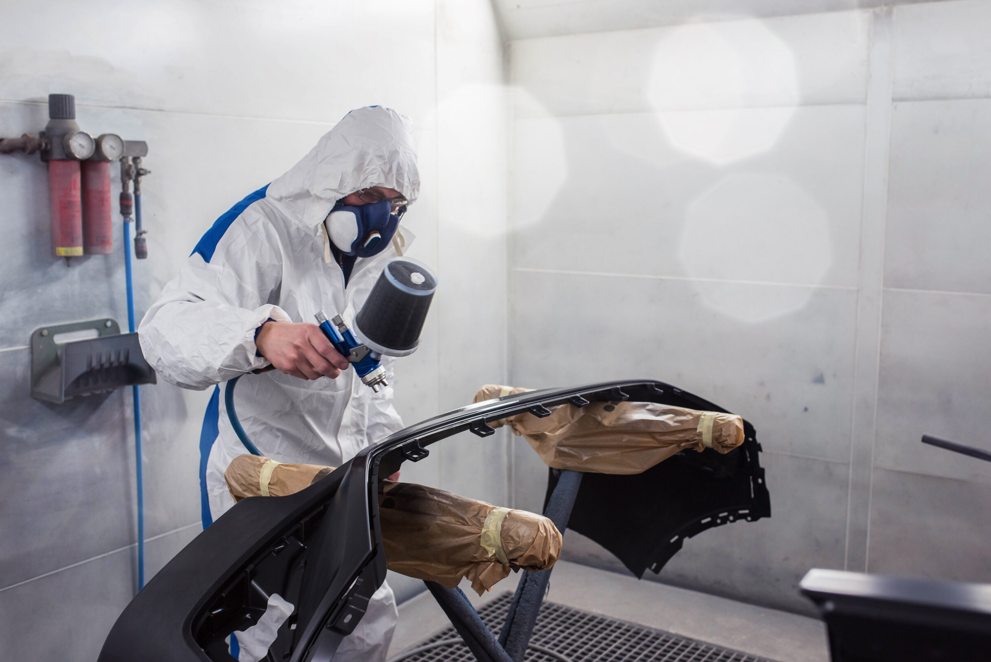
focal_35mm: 37
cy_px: 325
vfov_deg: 36.0
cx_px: 509
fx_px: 1019
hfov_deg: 51.9
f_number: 4.5
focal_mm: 35
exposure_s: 1/100
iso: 500
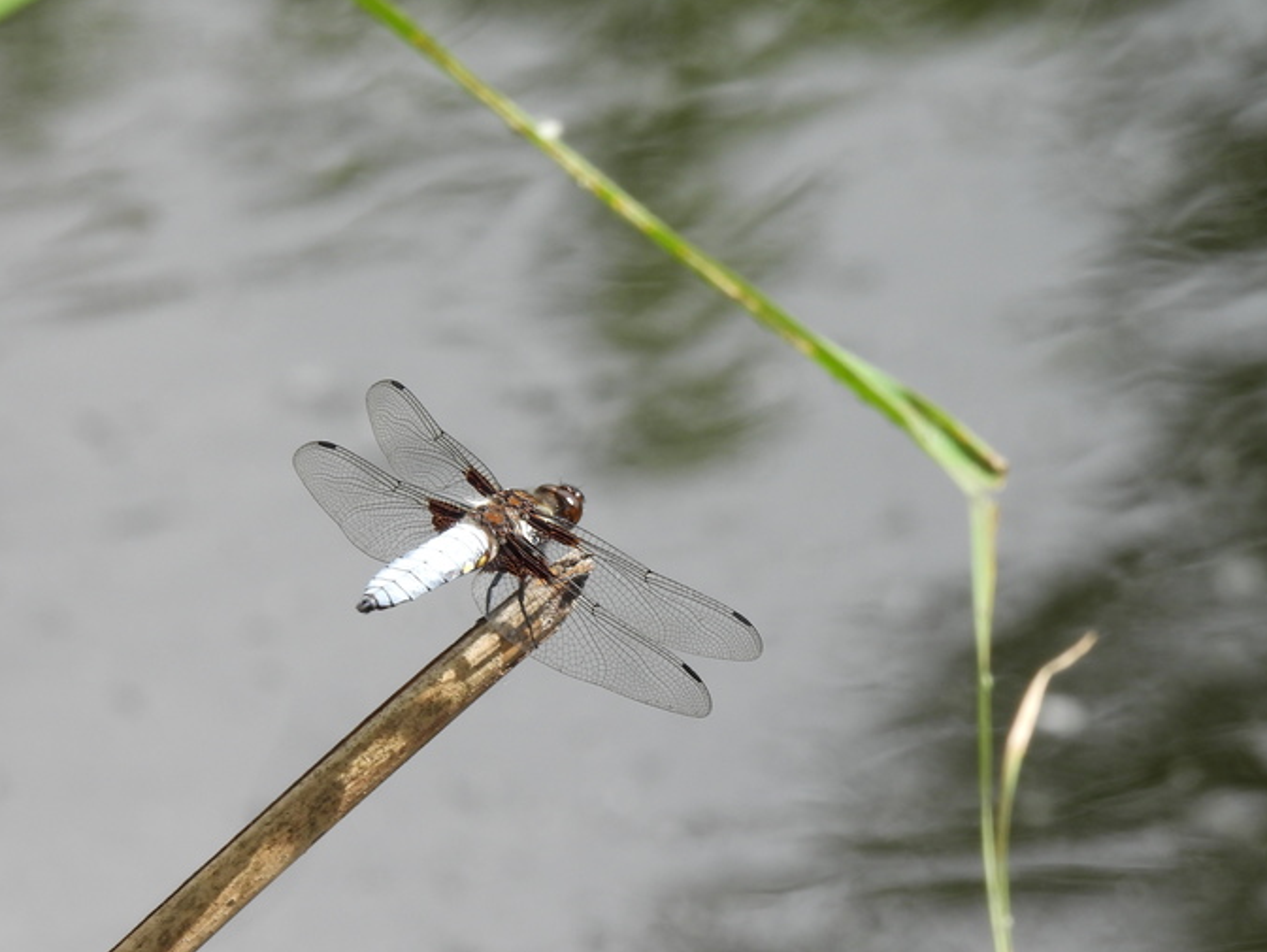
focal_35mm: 888
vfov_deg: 1.7
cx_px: 621
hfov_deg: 2.2
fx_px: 32525
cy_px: 517
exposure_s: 1/200
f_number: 6.3
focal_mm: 125
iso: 100
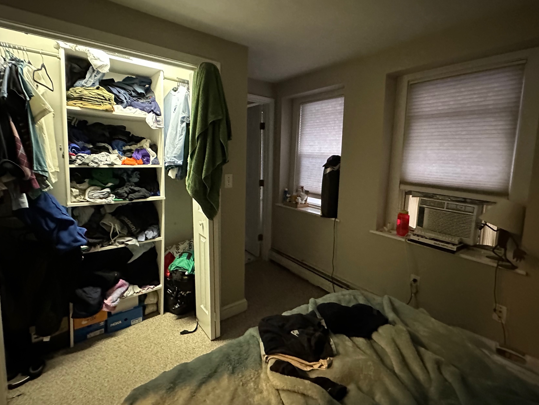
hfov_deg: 91.0
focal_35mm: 17
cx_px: 279
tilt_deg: -6.9
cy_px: 184
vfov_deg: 74.6
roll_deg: -0.6
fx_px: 265
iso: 1250
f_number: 2.2
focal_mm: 2.22
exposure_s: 1/30
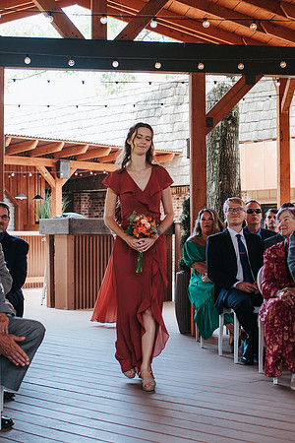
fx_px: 831
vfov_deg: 29.8
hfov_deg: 20.1
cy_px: 211
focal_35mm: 68
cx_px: 166
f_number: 3.2
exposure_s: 1/125
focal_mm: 35
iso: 200
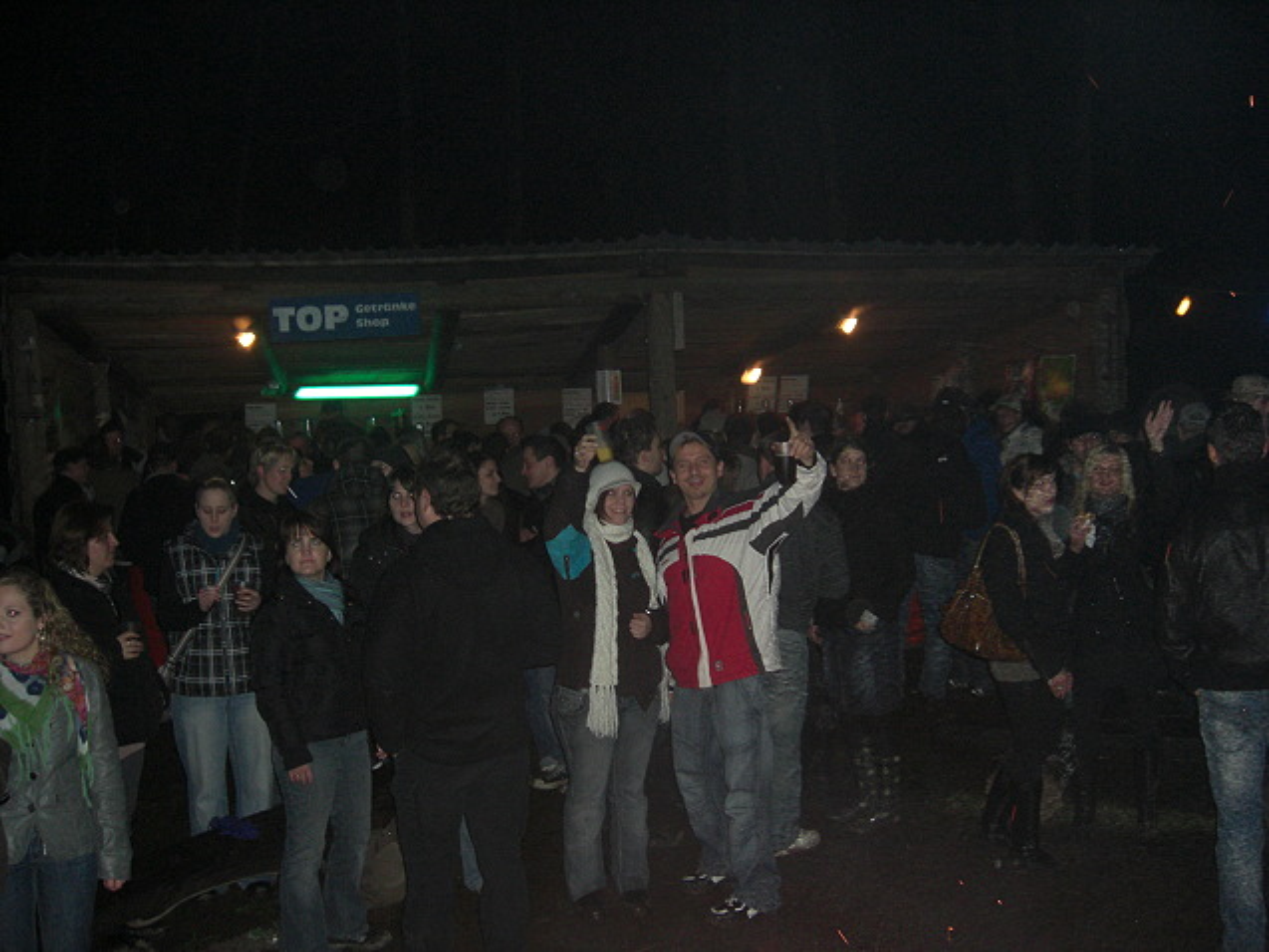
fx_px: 1393
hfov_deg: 49.0
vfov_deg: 37.7
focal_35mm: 38
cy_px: 476
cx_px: 634
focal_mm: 7.9
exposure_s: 1/60
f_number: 2.8
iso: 200
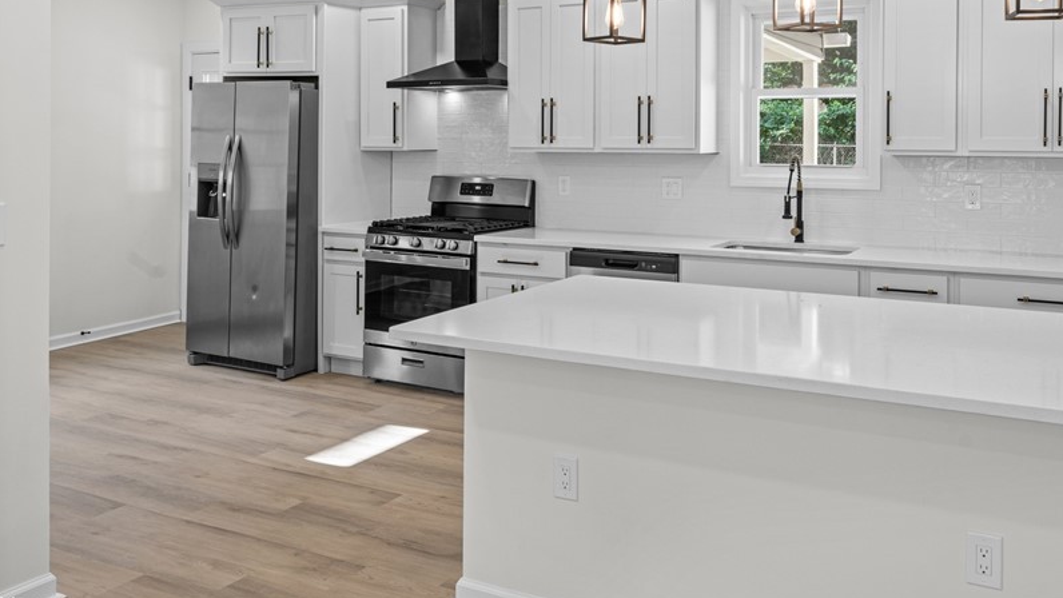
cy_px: 146
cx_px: 648
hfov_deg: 63.6
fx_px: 846
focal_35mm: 30
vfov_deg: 37.9
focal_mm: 21
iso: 250
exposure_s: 1/8
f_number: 9
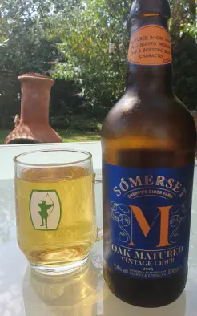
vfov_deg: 66.5
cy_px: 157
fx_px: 241
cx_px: 104
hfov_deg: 44.5
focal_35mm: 28
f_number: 2.4
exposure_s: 1/702
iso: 50
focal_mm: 4.32
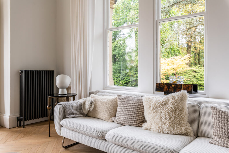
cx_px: 114
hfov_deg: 61.9
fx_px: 191
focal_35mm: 30
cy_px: 76
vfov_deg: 43.6
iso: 400
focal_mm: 30
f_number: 8
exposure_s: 1/20
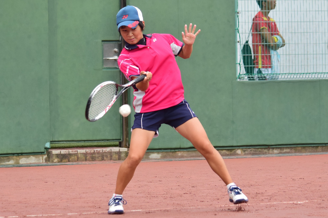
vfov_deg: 9.1
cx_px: 164
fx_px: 1366
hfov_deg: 13.7
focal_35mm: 150
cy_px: 109
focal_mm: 100
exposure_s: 1/2000
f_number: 4.8
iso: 800
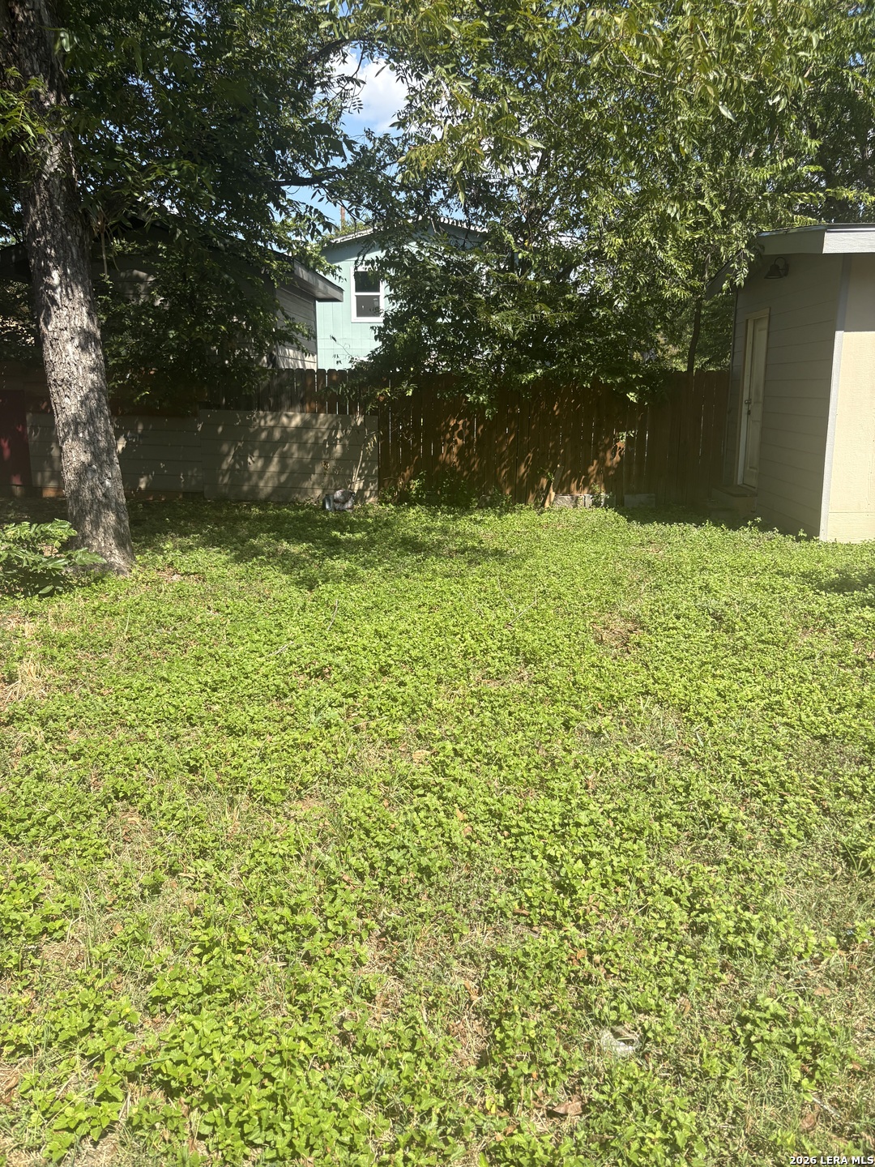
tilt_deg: -12.8
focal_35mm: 26
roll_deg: +0.9
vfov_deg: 67.3
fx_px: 876
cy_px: 584
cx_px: 438
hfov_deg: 53.1
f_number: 1.6
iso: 50
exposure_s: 1/1799
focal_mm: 5.96
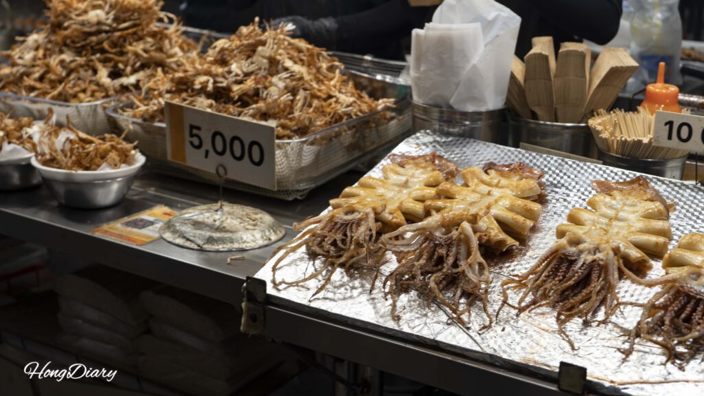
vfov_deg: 19.1
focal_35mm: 63
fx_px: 1176
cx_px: 352
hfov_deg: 33.3
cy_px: 164
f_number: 5.6
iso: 125
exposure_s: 1/60
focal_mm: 60
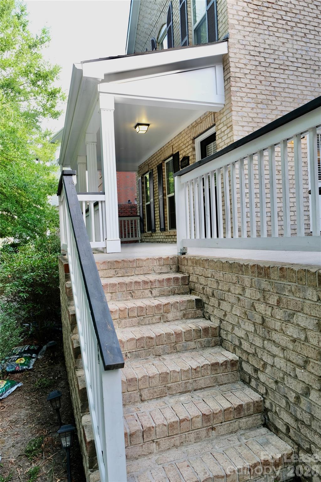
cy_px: 241
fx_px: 321
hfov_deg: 53.1
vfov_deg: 73.7
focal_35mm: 24
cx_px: 160
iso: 200
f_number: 4
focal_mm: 16
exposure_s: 1/60
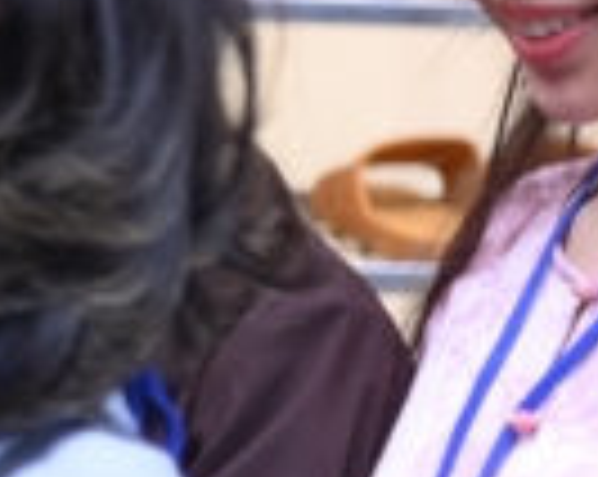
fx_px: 10480
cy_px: 274
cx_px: -1450
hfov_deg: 3.2
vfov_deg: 2.6
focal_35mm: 593
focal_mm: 86
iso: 320
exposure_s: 1/500
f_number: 4
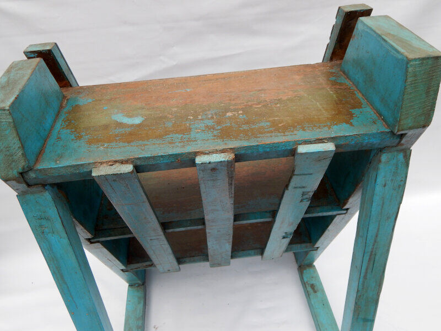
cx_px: 220
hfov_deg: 52.6
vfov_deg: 40.7
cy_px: 166
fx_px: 446
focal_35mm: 35
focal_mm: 6.1
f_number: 3.3
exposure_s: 1/640
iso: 125
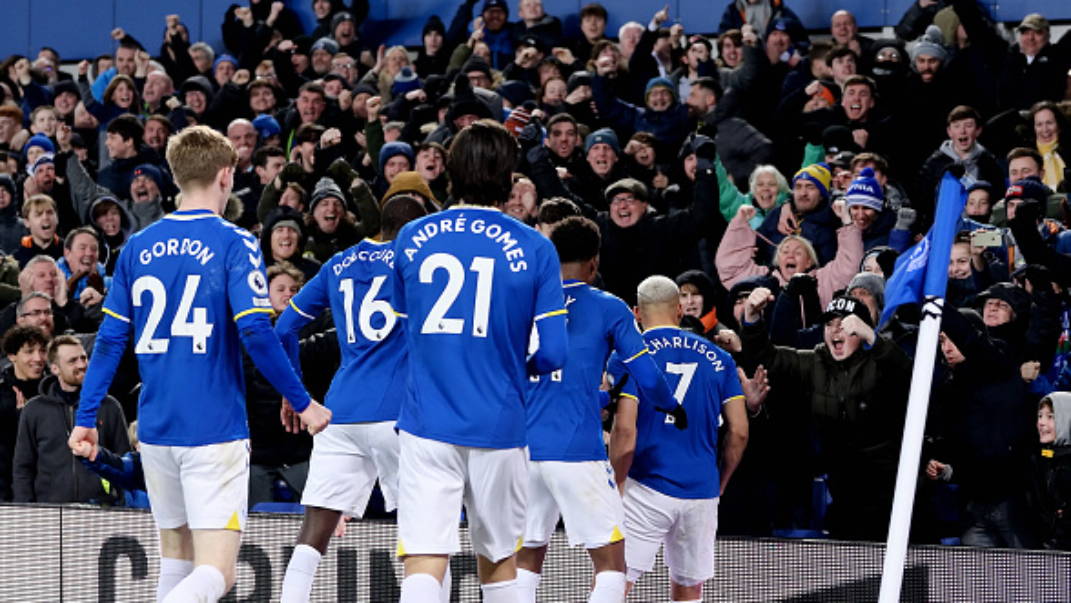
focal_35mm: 91
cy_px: 308
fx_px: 2585
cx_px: 532
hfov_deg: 23.4
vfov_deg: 13.3
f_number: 2.8
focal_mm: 86
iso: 2000
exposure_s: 1/1600
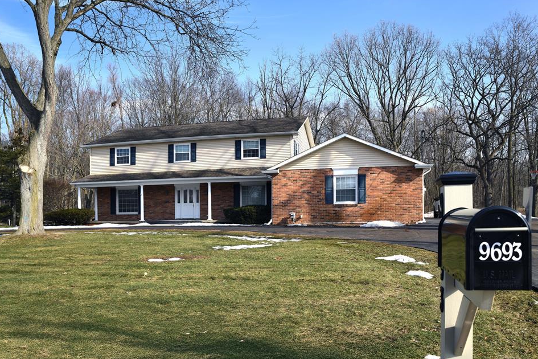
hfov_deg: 69.4
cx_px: 275
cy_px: 190
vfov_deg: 49.5
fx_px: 389
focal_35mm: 26
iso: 64
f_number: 10
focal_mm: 24
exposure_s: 1/80
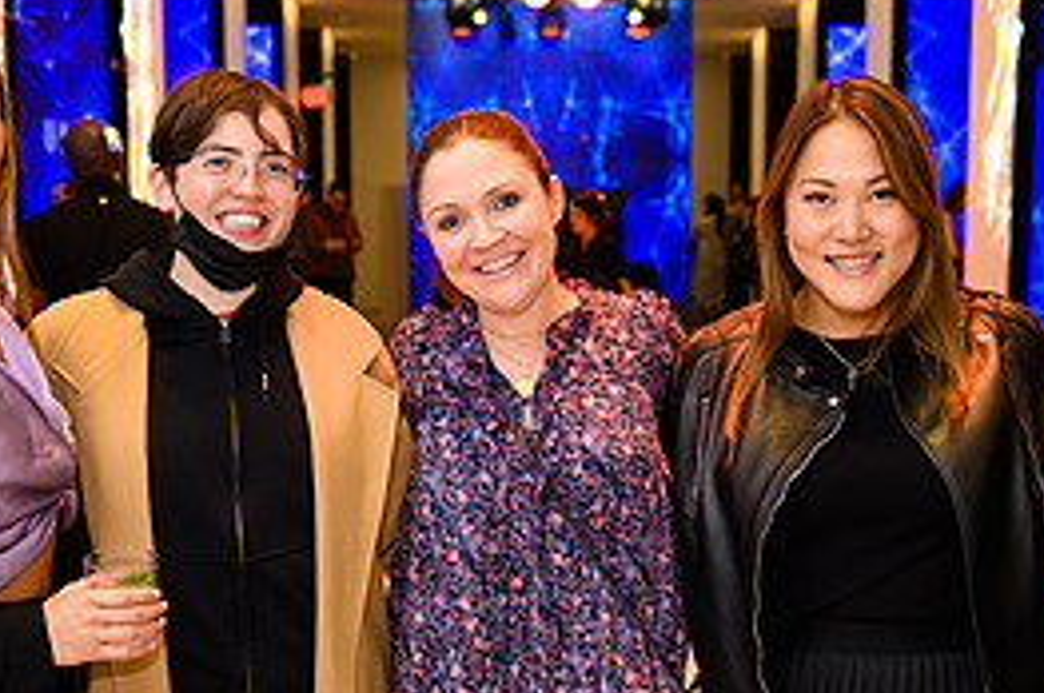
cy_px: 450
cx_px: 542
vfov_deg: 21.8
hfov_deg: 32.4
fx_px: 1796
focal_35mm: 62
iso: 800
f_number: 3.2
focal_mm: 28
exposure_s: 1/200
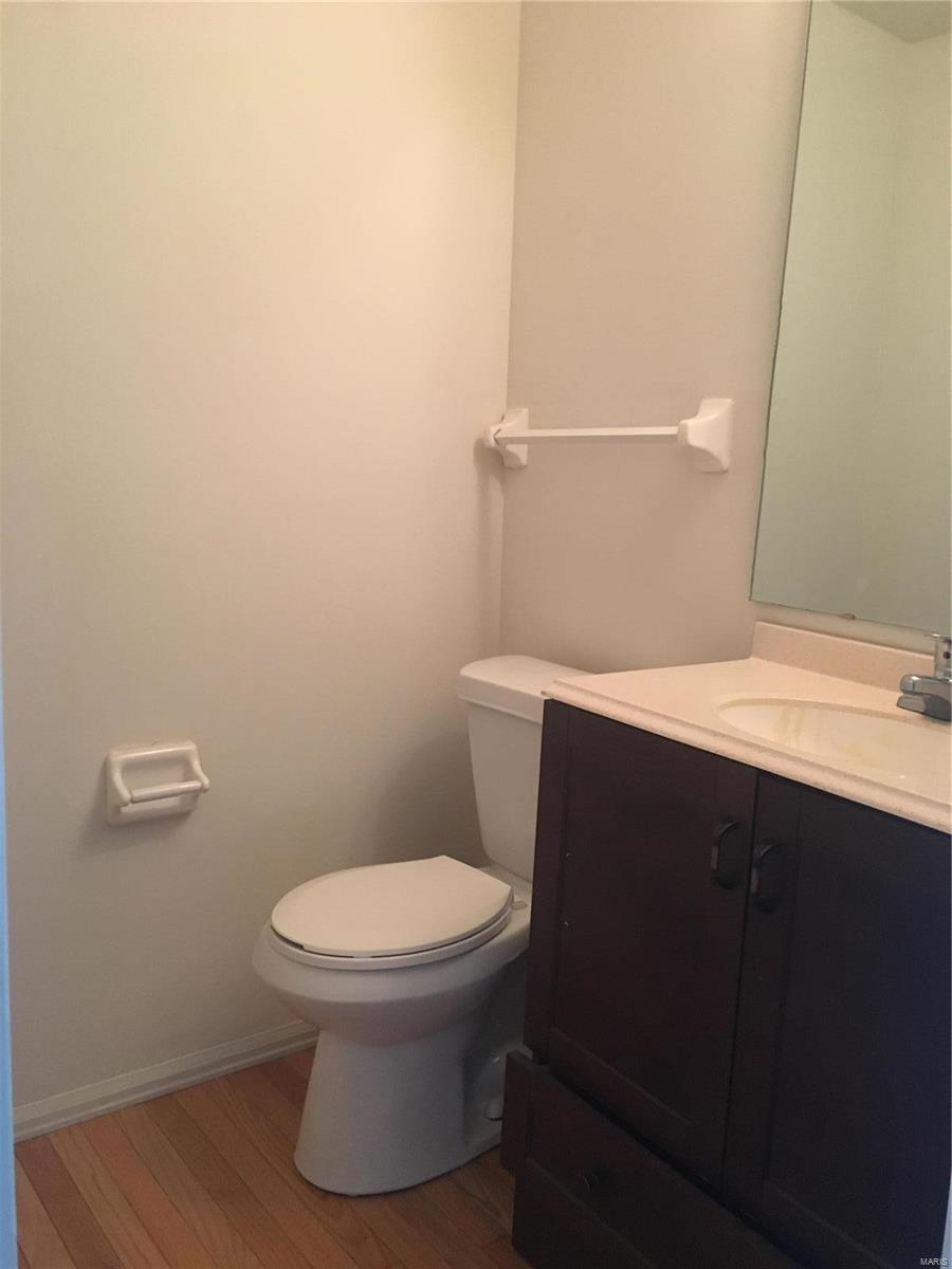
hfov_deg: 48.2
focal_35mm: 29
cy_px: 634
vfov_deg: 61.7
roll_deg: -1.4
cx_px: 476
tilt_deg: -7.4
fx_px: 1063
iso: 200
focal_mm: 4.15
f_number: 2.2
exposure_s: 1/20
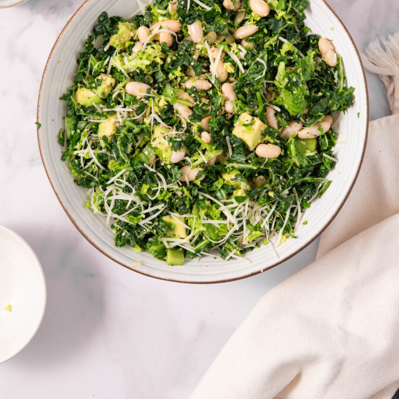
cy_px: 116
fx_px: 1043
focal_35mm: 80
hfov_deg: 21.7
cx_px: 203
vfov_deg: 21.5
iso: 100
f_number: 8
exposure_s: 1/8
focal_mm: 60
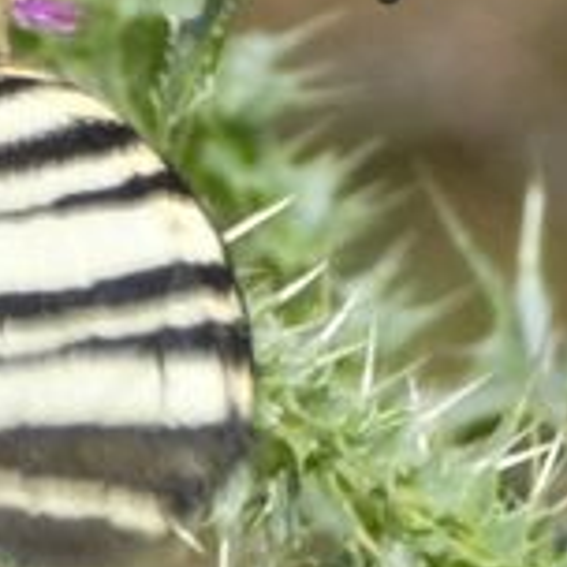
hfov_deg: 3.0
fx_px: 10748
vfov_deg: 3.0
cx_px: -244
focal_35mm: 580
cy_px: 134
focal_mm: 21
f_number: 5.1
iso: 80
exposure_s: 1/100
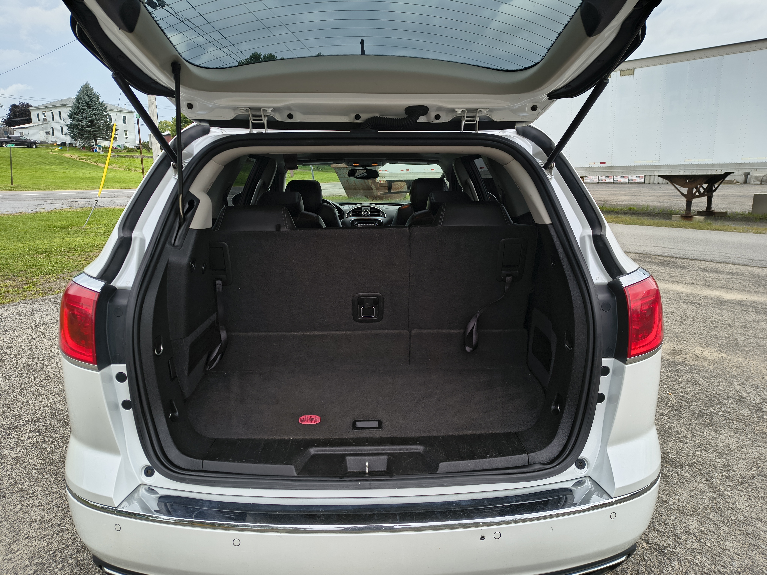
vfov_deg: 56.8
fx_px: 532
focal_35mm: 24
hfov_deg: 71.6
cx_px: 384
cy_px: 288
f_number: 1.8
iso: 100
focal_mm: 5.56
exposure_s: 1/306
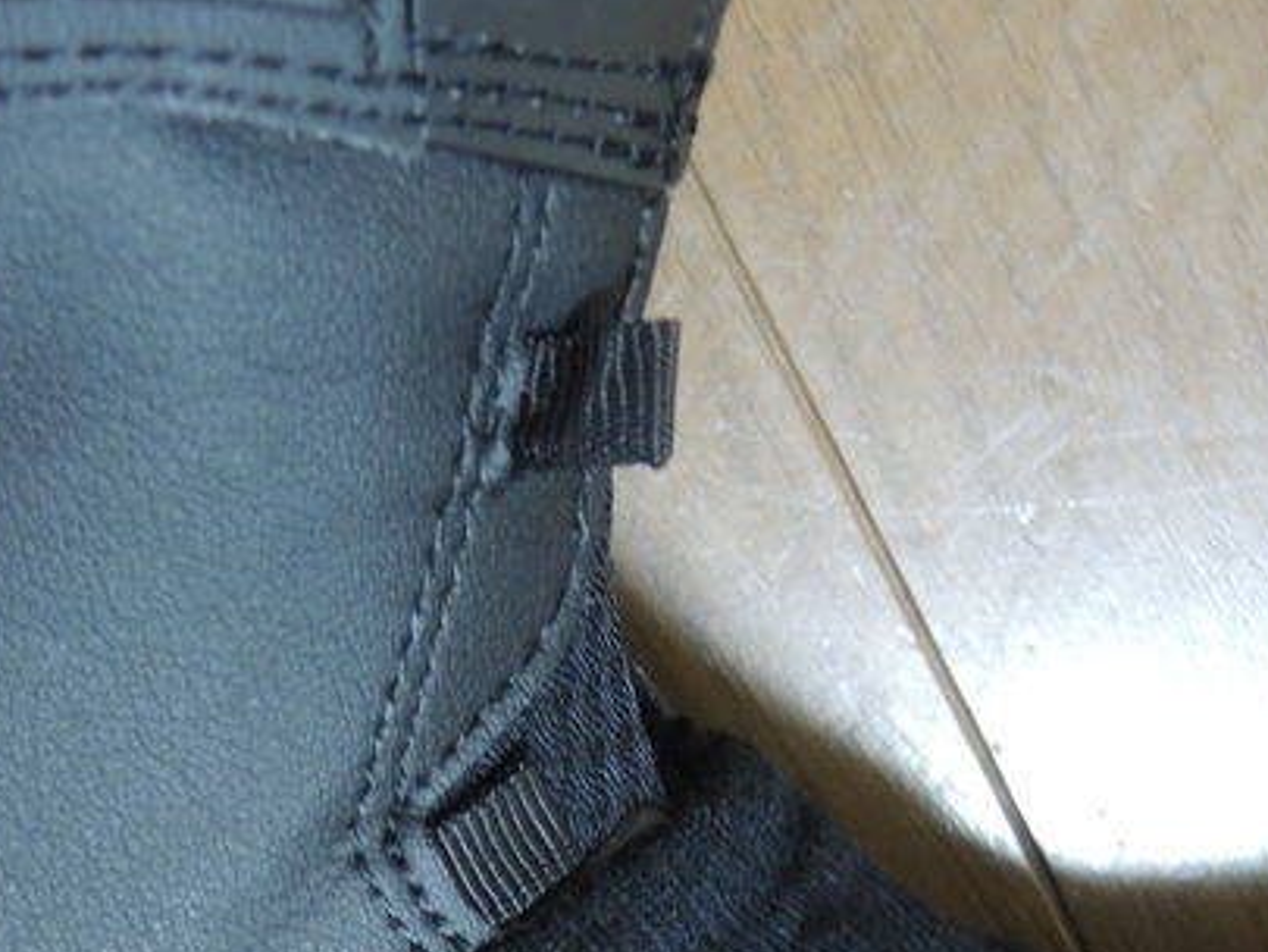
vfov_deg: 16.4
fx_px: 3041
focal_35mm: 83
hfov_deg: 23.3
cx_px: 282
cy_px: 1378
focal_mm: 6
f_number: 2
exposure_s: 1/10
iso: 400
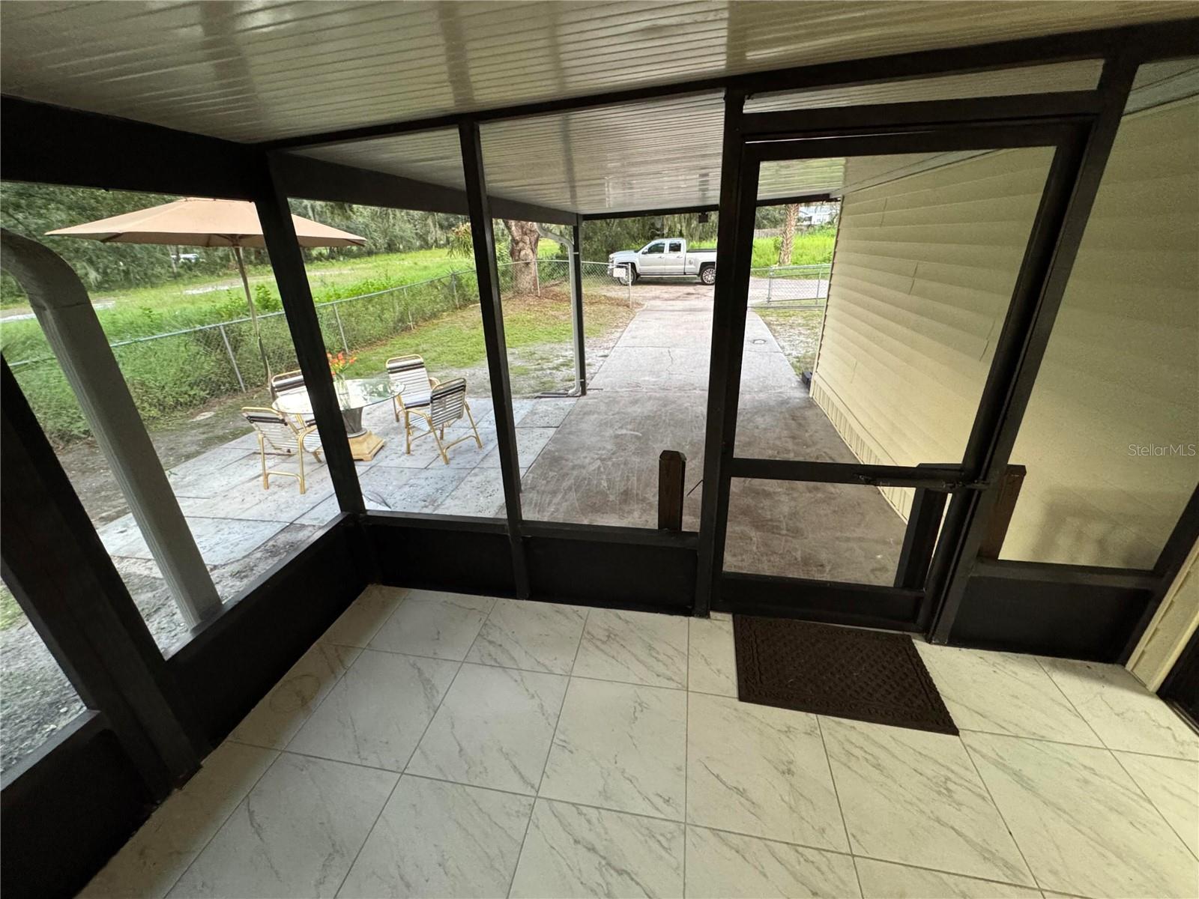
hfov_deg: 102.1
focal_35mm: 14
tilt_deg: -23.5
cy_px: 450
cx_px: 600
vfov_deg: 85.7
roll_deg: +1.6
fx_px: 485
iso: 640
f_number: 2.2
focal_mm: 2.22
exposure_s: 1/60
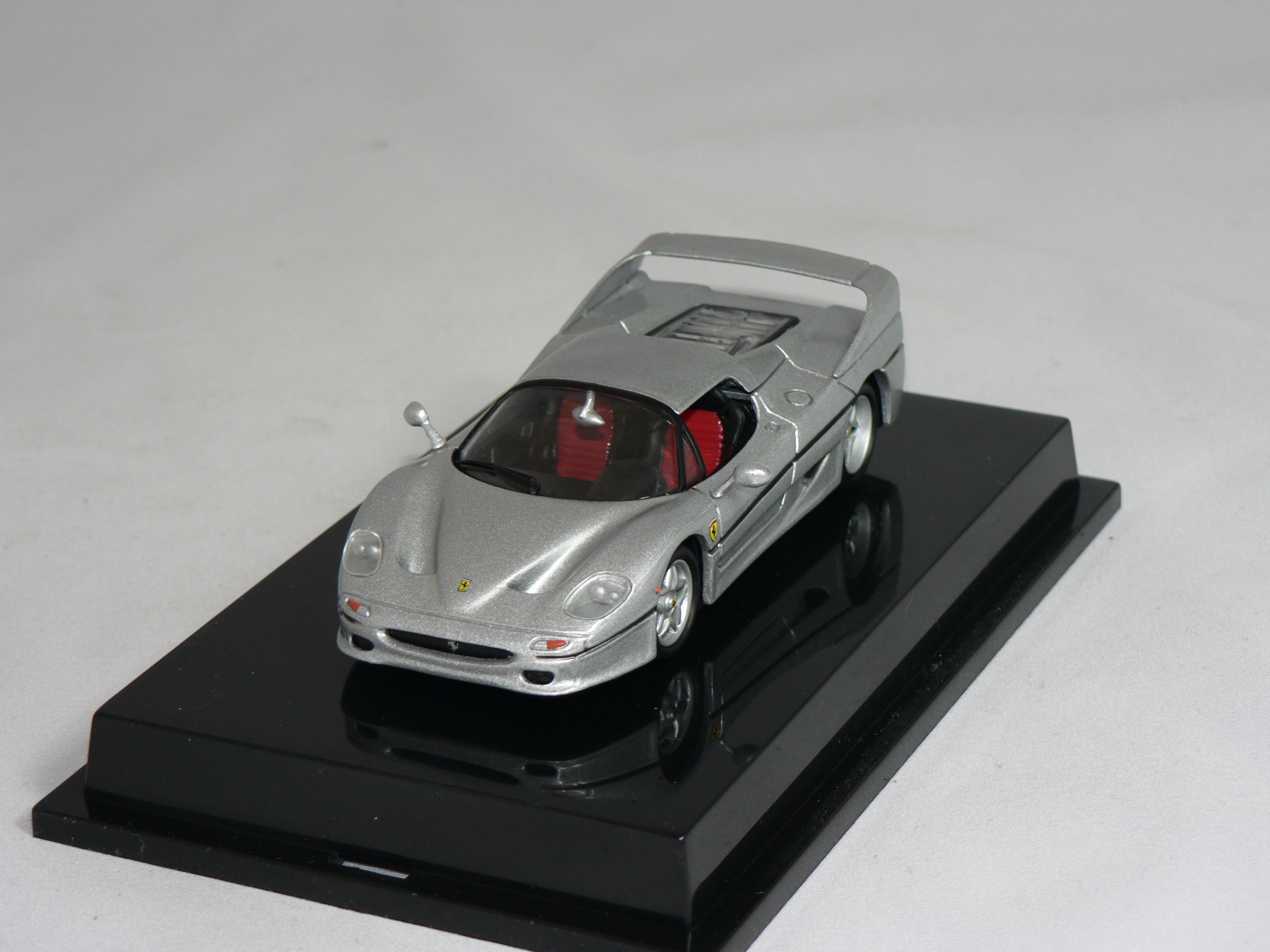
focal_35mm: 102
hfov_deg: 19.3
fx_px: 3742
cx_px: 635
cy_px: 476
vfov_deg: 14.5
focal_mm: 16.9
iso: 80
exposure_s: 1/60
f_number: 3.2
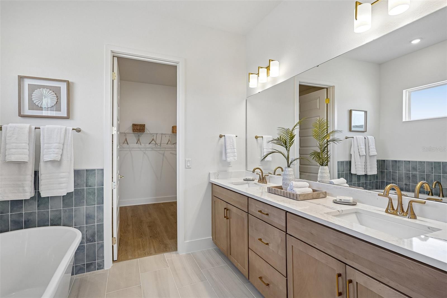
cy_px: 149
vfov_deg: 70.4
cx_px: 224
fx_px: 211
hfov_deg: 93.3
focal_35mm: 17
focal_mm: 17
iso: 80
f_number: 9
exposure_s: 1/8
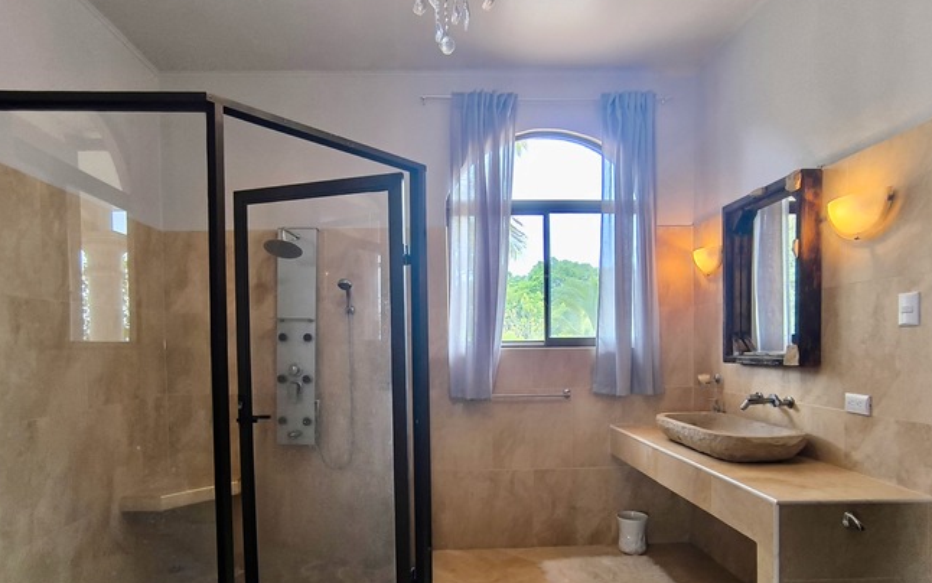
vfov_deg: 56.6
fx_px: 533
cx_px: 446
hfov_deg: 82.2
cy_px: 365
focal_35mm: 21
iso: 160
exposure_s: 1/50
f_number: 2.2
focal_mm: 1.65
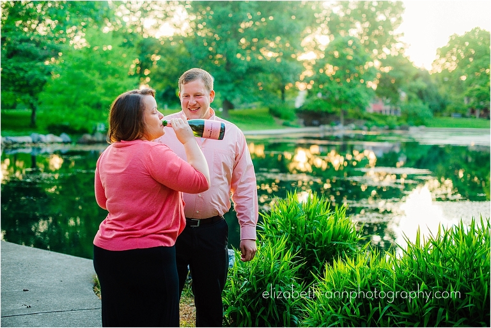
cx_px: 246
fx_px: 682
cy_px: 164
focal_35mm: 50
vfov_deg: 27.0
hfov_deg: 39.6
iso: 500
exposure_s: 1/200
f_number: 2.5
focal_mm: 50
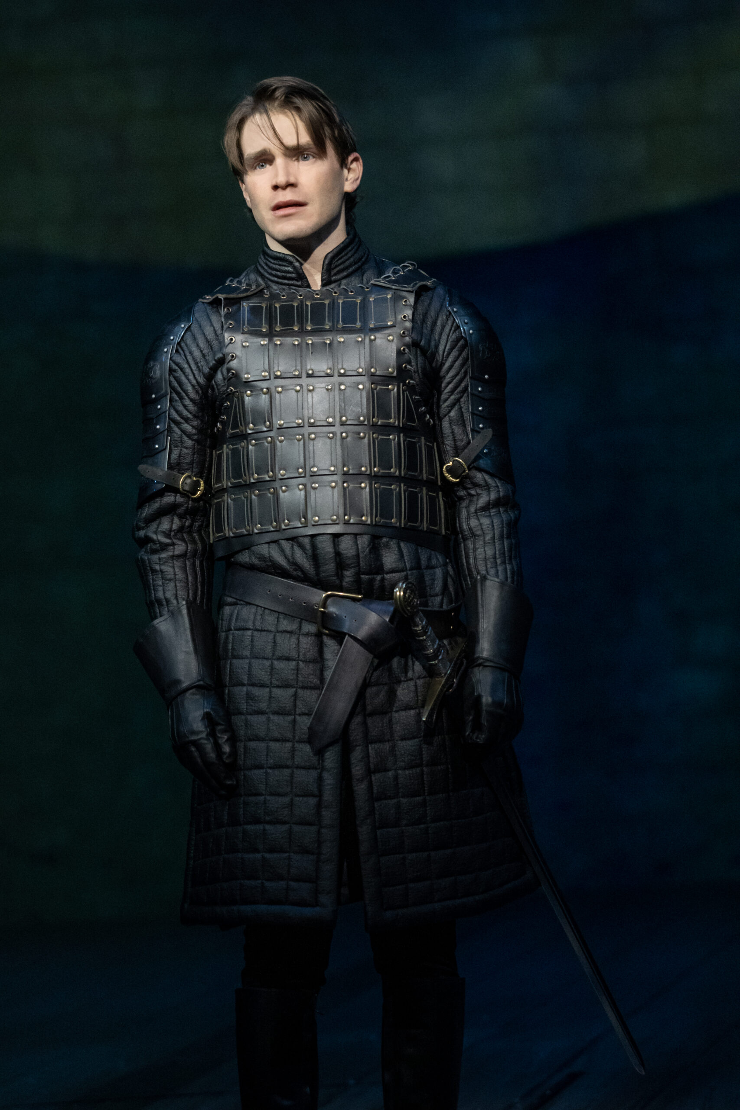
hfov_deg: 5.6
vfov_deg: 8.4
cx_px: 370
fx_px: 7583
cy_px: 555
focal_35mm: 246
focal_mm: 164
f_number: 4
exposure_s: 1/320
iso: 5000
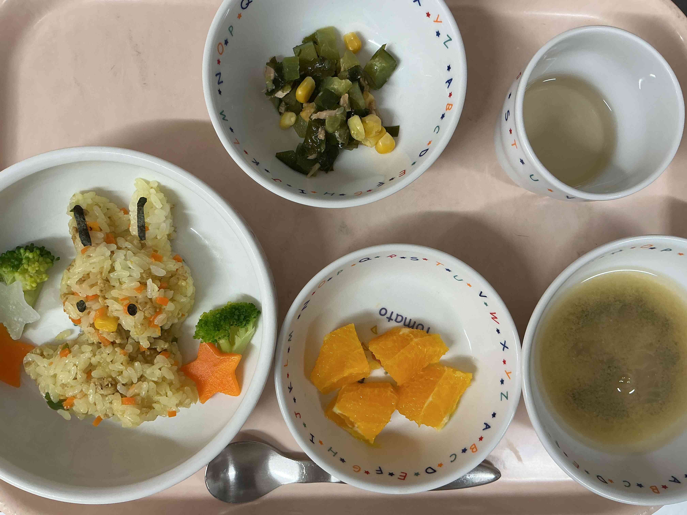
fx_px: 576
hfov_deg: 61.7
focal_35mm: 29
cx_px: 344
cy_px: 258
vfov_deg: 48.2
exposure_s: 1/60
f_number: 1.8
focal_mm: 3
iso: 50
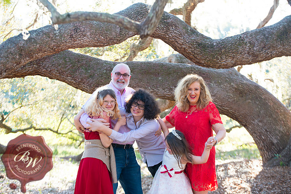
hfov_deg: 23.6
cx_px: 146
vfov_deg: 15.9
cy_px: 97
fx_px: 695
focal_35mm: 86
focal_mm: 86
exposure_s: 1/160
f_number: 3.5
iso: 200
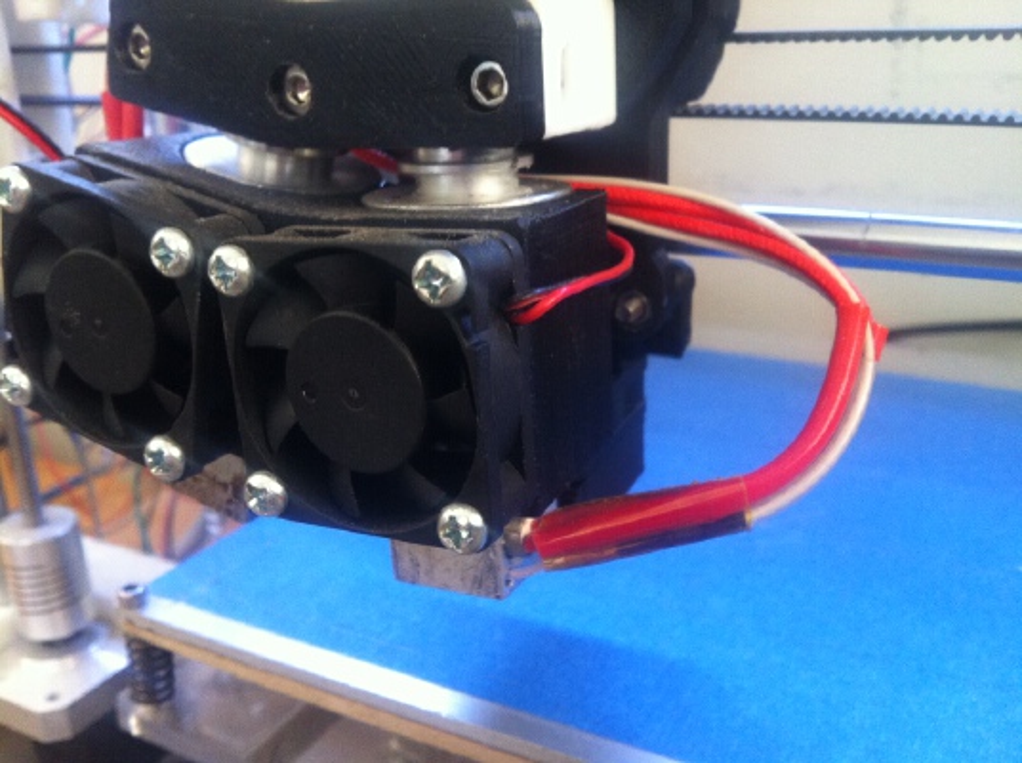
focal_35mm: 35
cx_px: 511
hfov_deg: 52.7
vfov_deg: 40.6
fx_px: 1031
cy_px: 382
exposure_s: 1/15
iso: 200
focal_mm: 3.85
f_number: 2.8
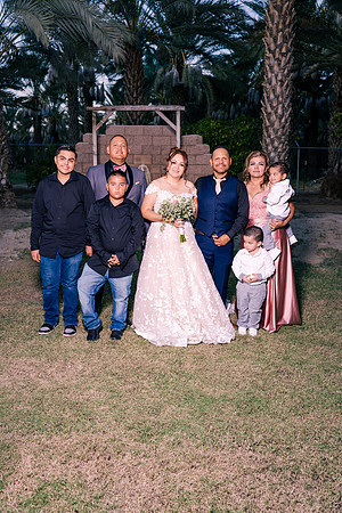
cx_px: 171
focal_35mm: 31
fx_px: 442
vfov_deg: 60.3
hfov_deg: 42.3
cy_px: 256
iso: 640
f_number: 4
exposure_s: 1/500
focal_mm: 31
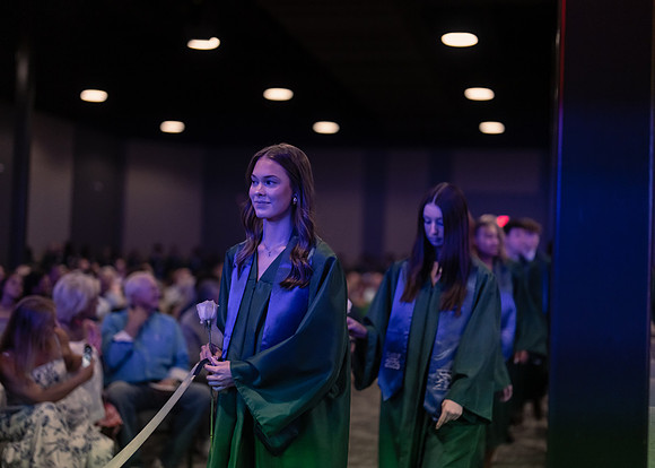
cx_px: 328
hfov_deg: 36.7
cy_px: 234
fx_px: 987
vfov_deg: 26.6
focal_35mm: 53
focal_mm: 50
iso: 1250
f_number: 1.2
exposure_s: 1/500
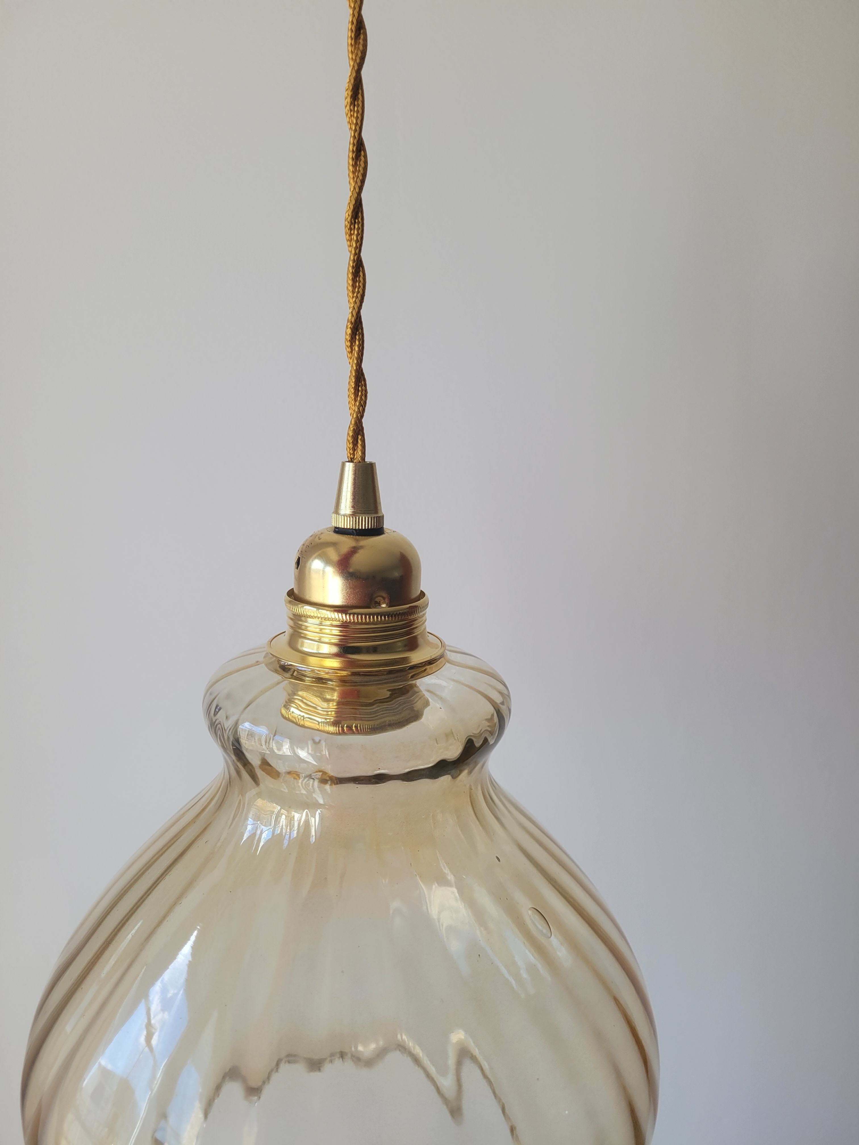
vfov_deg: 67.3
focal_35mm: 26
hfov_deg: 53.1
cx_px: 430
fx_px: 860
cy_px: 572
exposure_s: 1/187
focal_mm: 5.4
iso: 40
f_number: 1.8
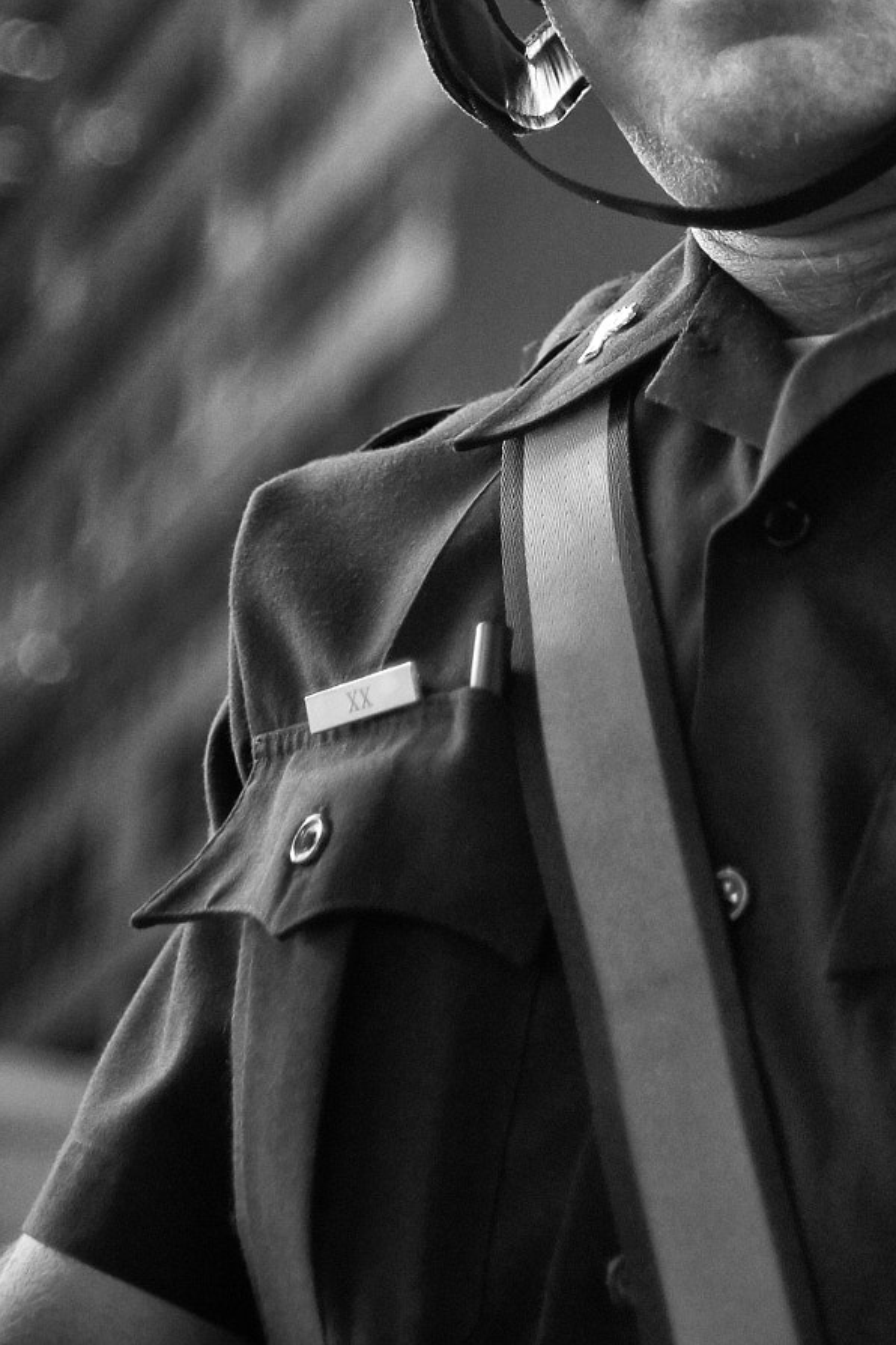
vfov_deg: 18.0
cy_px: -62
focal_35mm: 110
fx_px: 4106
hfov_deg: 12.4
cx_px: 760
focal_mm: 32
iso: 3200
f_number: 1.8
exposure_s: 1/240
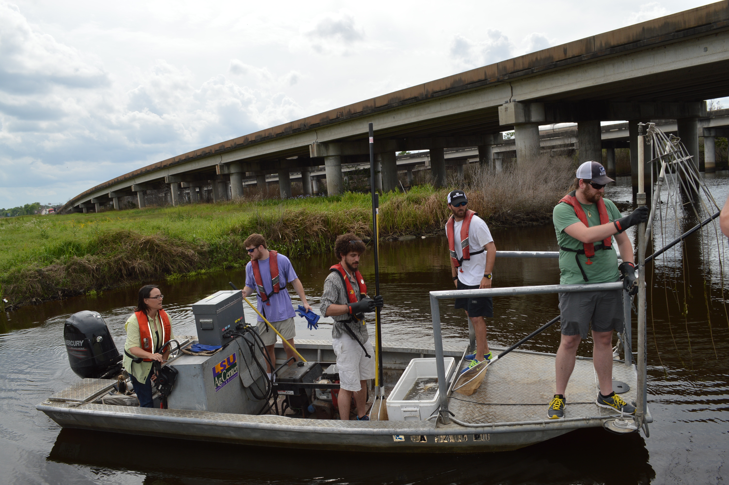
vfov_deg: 47.8
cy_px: 242
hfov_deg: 67.4
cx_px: 364
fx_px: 546
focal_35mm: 27
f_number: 8
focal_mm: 18
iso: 100
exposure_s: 1/200
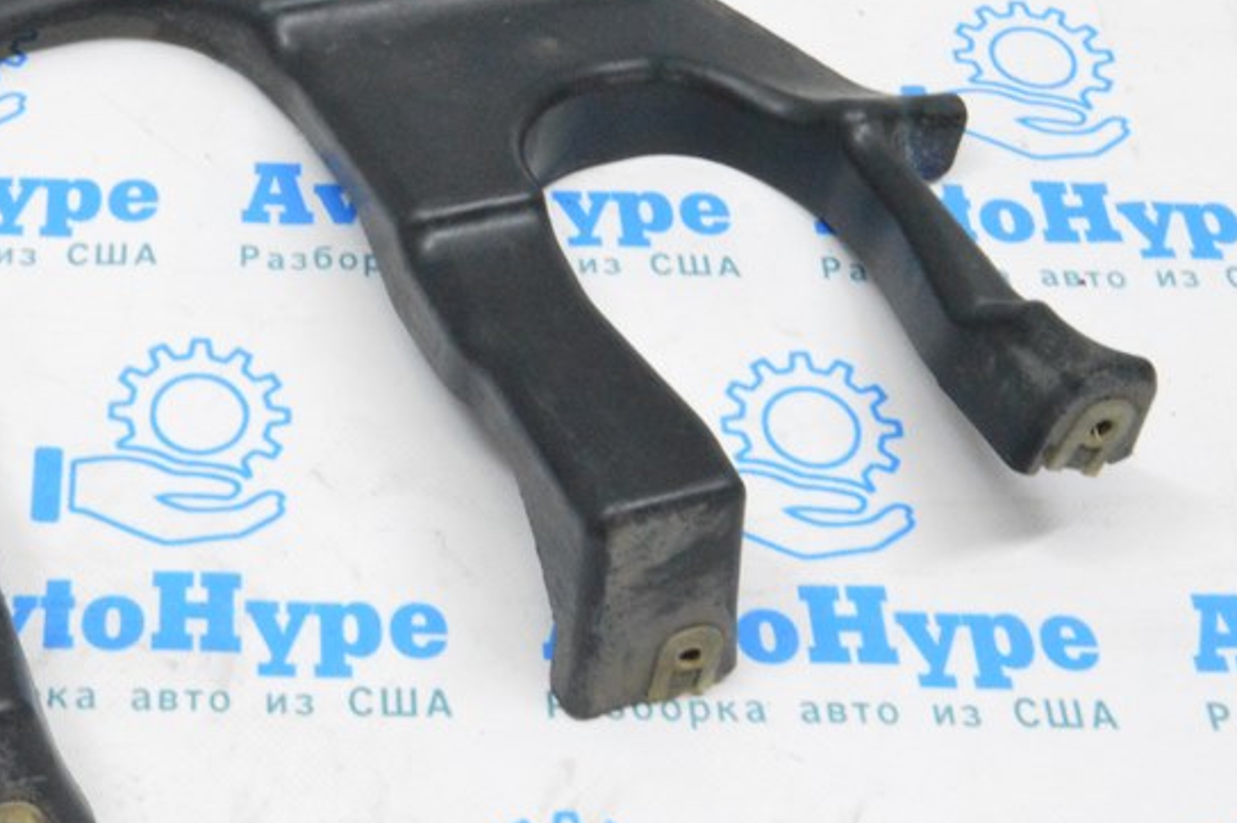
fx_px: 2230
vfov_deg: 20.9
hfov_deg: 30.0
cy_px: 306
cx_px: 193
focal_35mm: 65
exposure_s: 1/15
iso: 6400
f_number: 20
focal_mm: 23
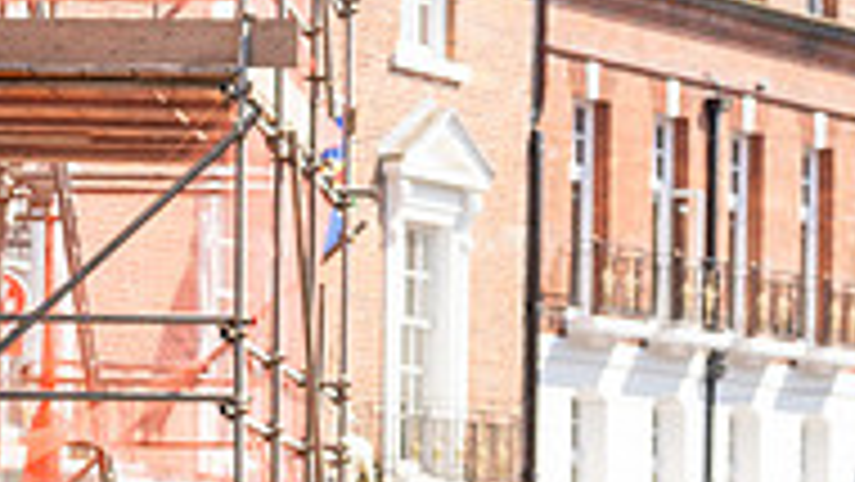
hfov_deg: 9.0
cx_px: 436
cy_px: 696
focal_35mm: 240
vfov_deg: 5.0
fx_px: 5443
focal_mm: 75
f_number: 4
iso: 100
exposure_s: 1/400
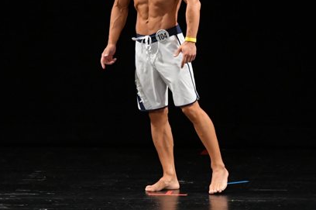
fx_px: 4752
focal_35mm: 542
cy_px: 30
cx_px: 143
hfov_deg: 3.8
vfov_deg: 2.5
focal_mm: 190
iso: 3200
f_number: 5.6
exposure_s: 1/400
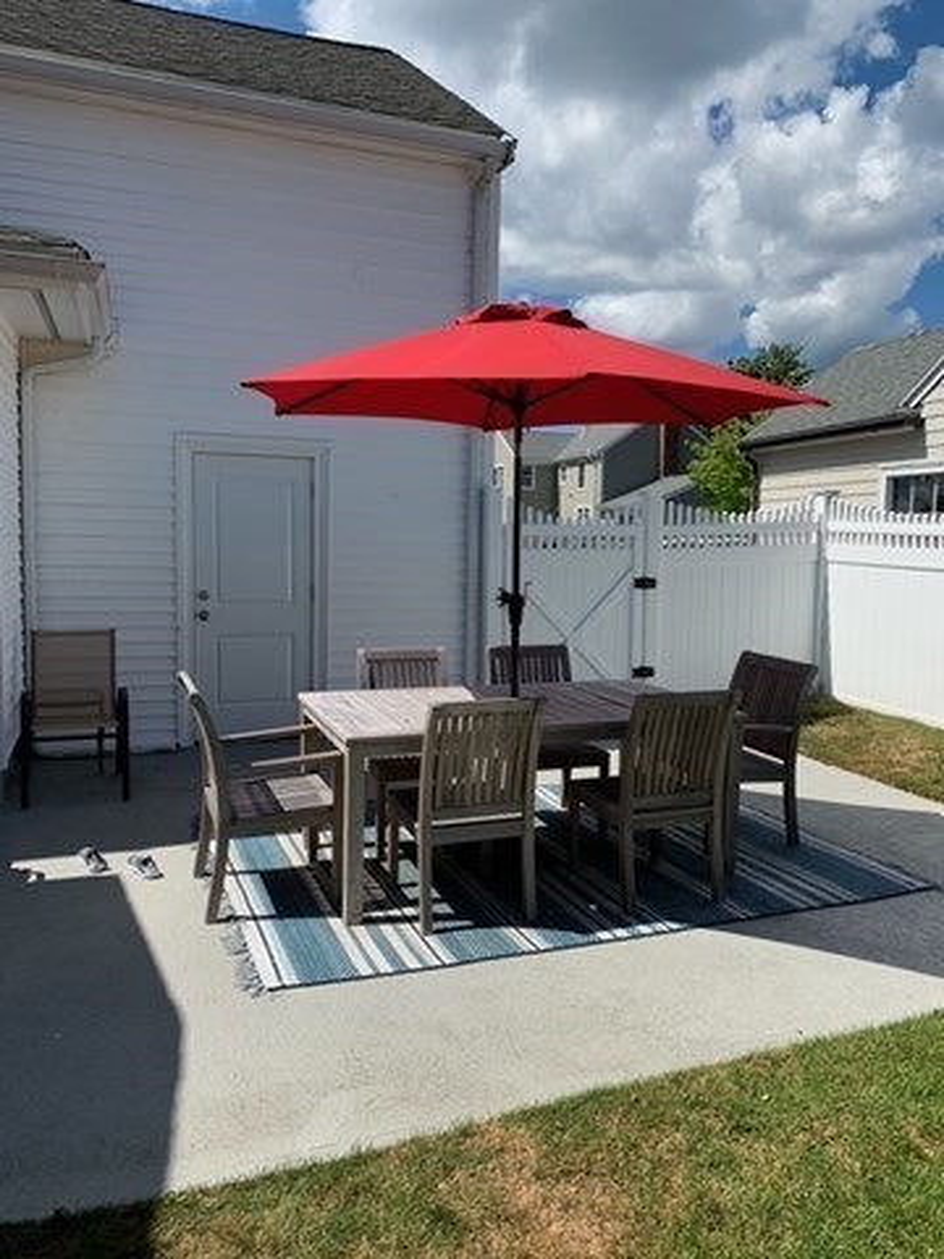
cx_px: 472
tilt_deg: -4.1
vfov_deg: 67.3
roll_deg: -0.1
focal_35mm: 26
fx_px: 945
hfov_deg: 53.1
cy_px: 630
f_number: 1.8
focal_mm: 4.25
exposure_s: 1/2833
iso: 25
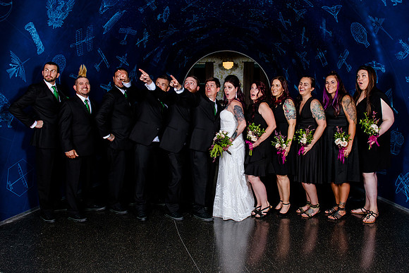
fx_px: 339
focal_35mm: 30
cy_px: 115
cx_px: 227
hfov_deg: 62.1
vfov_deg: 43.7
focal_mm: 24
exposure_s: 1/160
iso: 640
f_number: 6.3
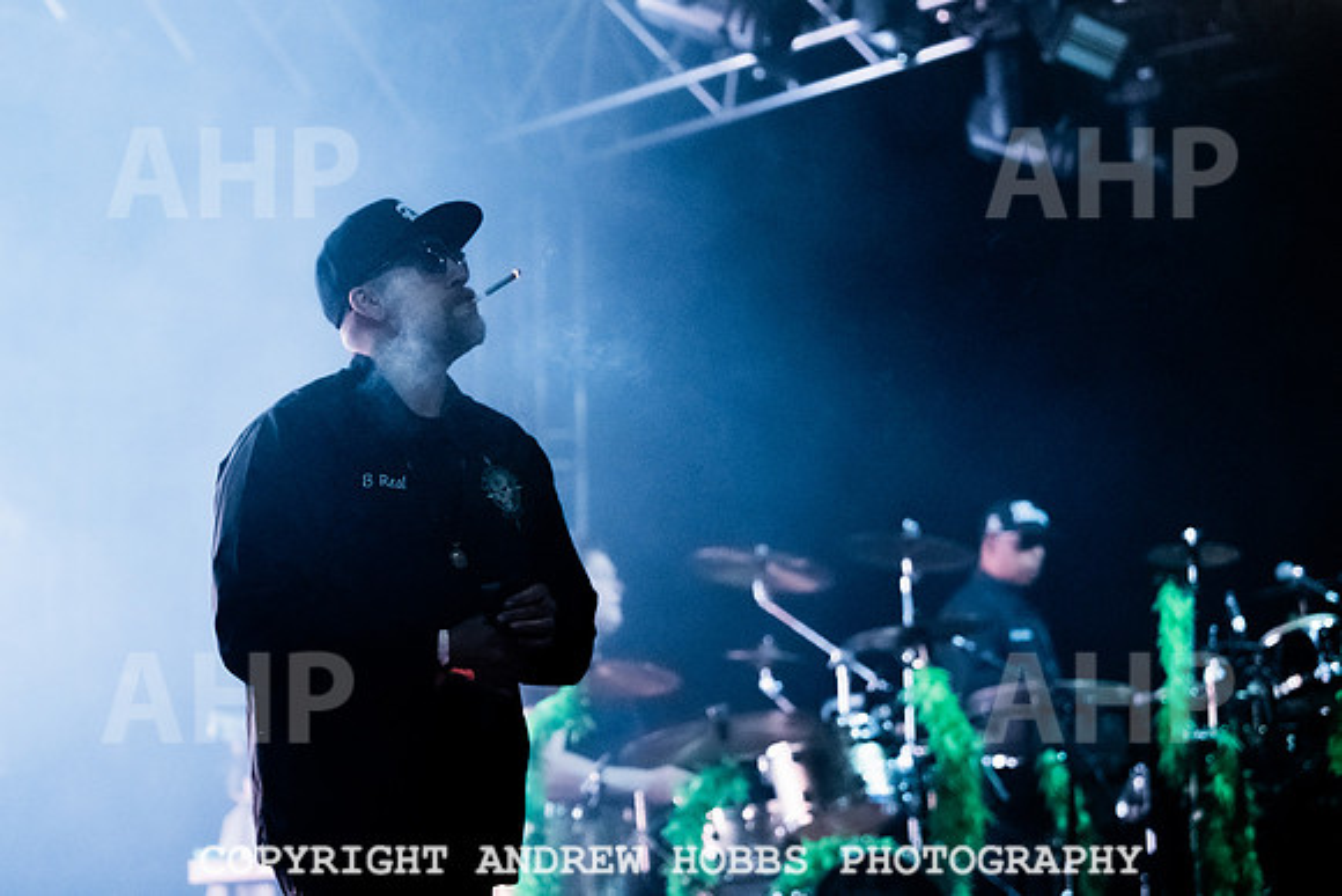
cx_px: 462
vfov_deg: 13.7
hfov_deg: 20.4
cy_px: 309
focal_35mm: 100
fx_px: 3718
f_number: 2.8
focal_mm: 70
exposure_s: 1/320
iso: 6400
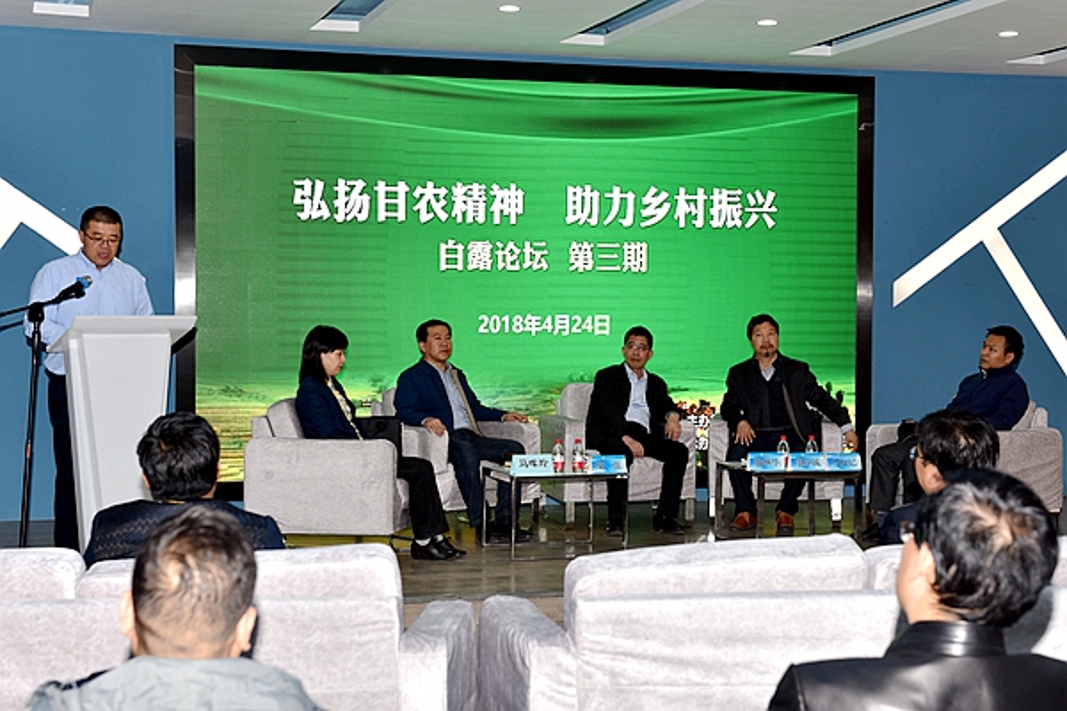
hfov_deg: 41.1
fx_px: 1423
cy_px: 356
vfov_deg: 28.1
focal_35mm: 48
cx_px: 534
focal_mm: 48
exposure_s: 1/125
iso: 280
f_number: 5.6
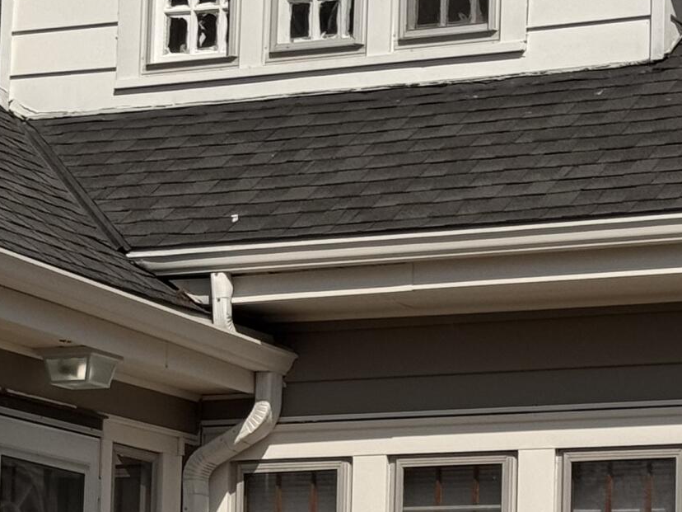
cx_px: 120
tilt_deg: +4.9
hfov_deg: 11.3
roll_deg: -2.3
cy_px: 519
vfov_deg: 8.5
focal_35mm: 174
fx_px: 3428
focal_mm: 6.76
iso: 64
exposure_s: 1/12500
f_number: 1.78
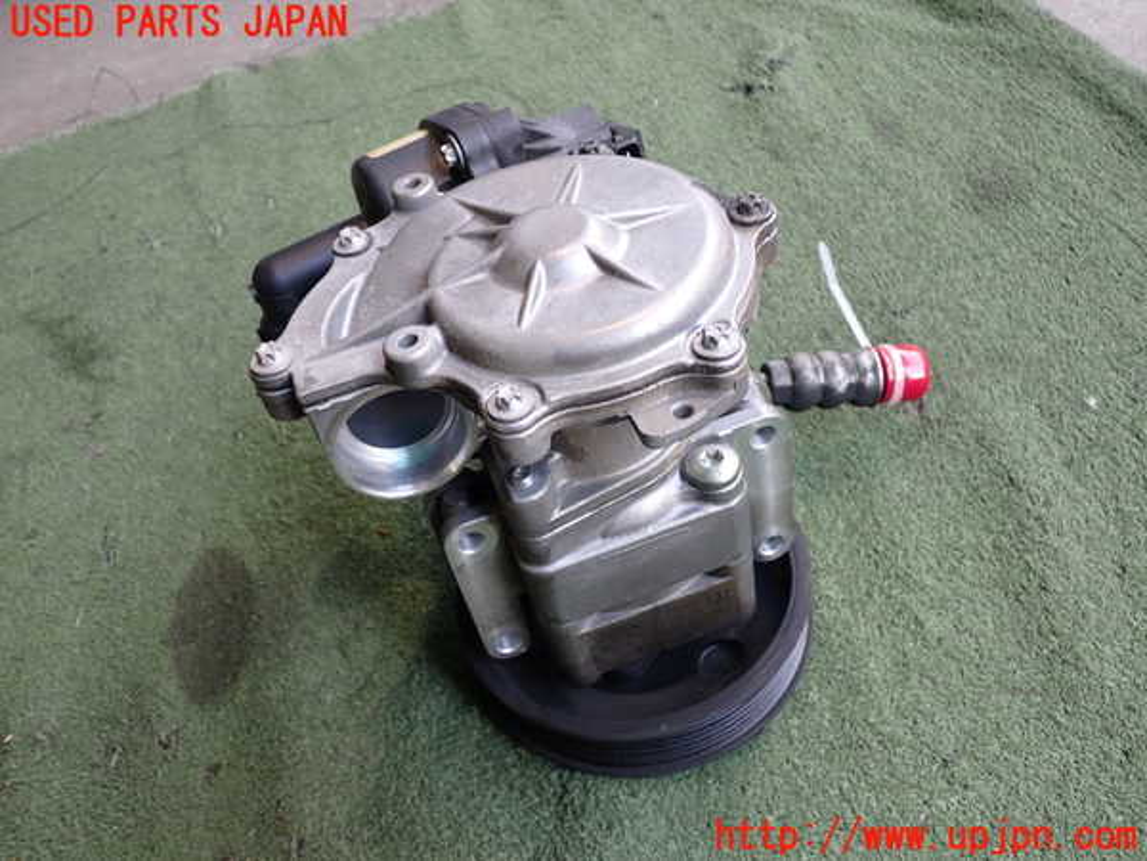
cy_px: 430
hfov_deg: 56.8
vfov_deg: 44.2
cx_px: 574
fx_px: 1060
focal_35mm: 32
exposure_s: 1/60
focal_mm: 5.79
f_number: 2.4
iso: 200
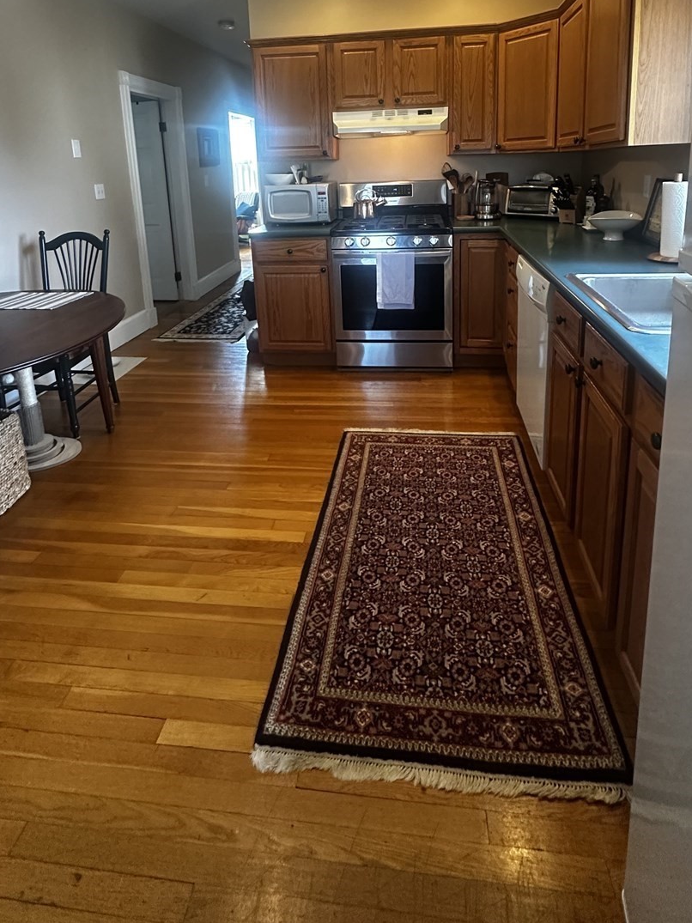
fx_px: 533
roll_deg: +2.3
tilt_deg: -10.4
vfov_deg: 77.4
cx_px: 350
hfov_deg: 66.0
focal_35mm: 20
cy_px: 264
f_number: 2.2
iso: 500
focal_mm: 2.22
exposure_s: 1/60
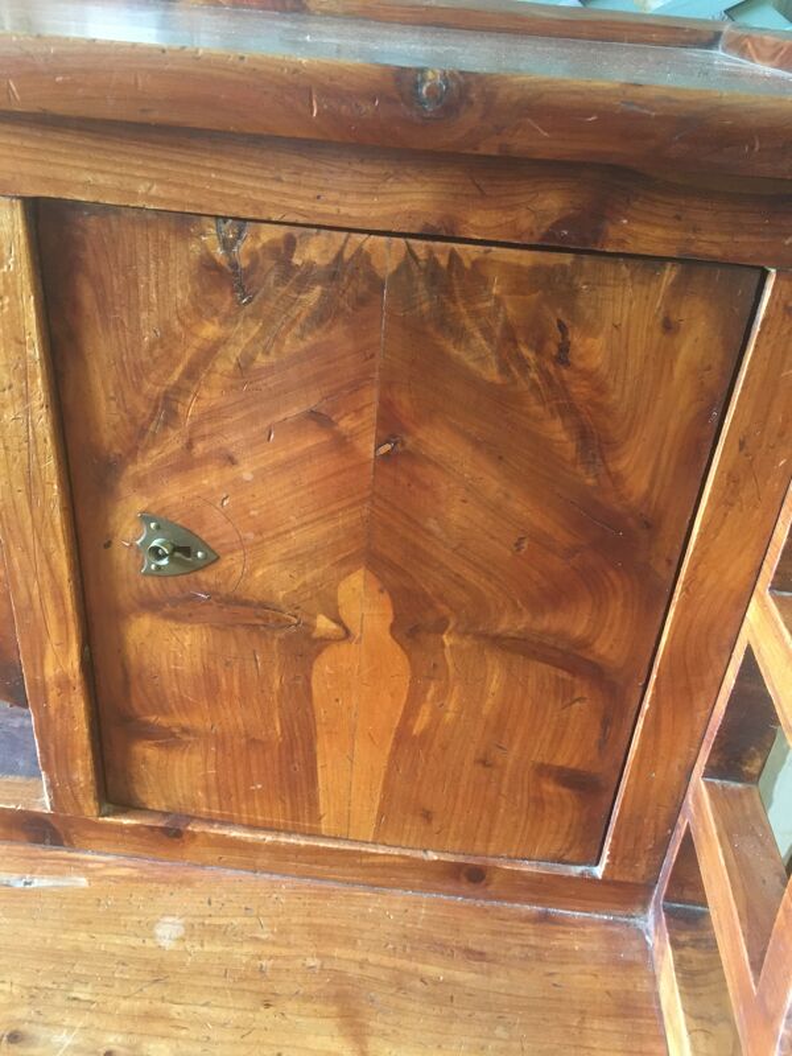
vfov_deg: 61.7
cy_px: 528
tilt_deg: -31.0
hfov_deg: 48.2
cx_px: 396
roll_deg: -6.1
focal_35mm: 29
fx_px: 885
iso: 200
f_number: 2.2
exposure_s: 1/17
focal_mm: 4.15
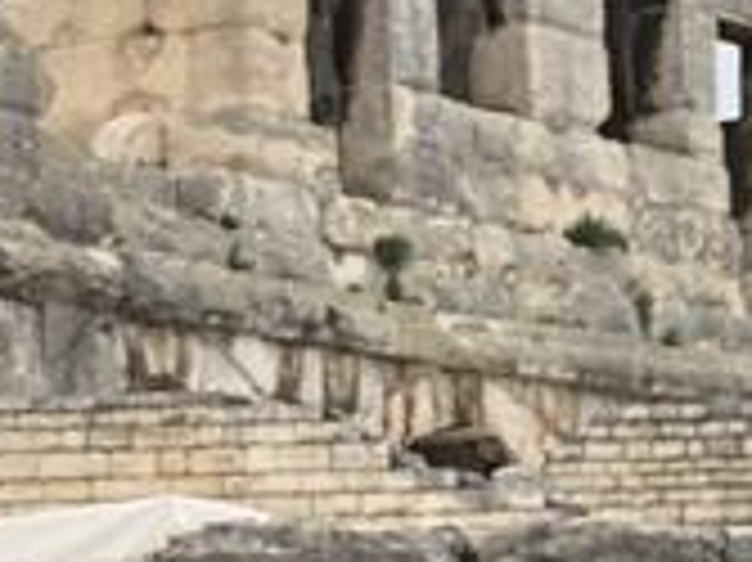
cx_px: 1229
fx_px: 3495
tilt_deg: -0.9
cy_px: 805
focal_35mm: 161
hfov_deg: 11.6
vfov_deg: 9.0
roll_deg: +2.1
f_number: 1.8
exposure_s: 1/685
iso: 20
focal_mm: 3.99
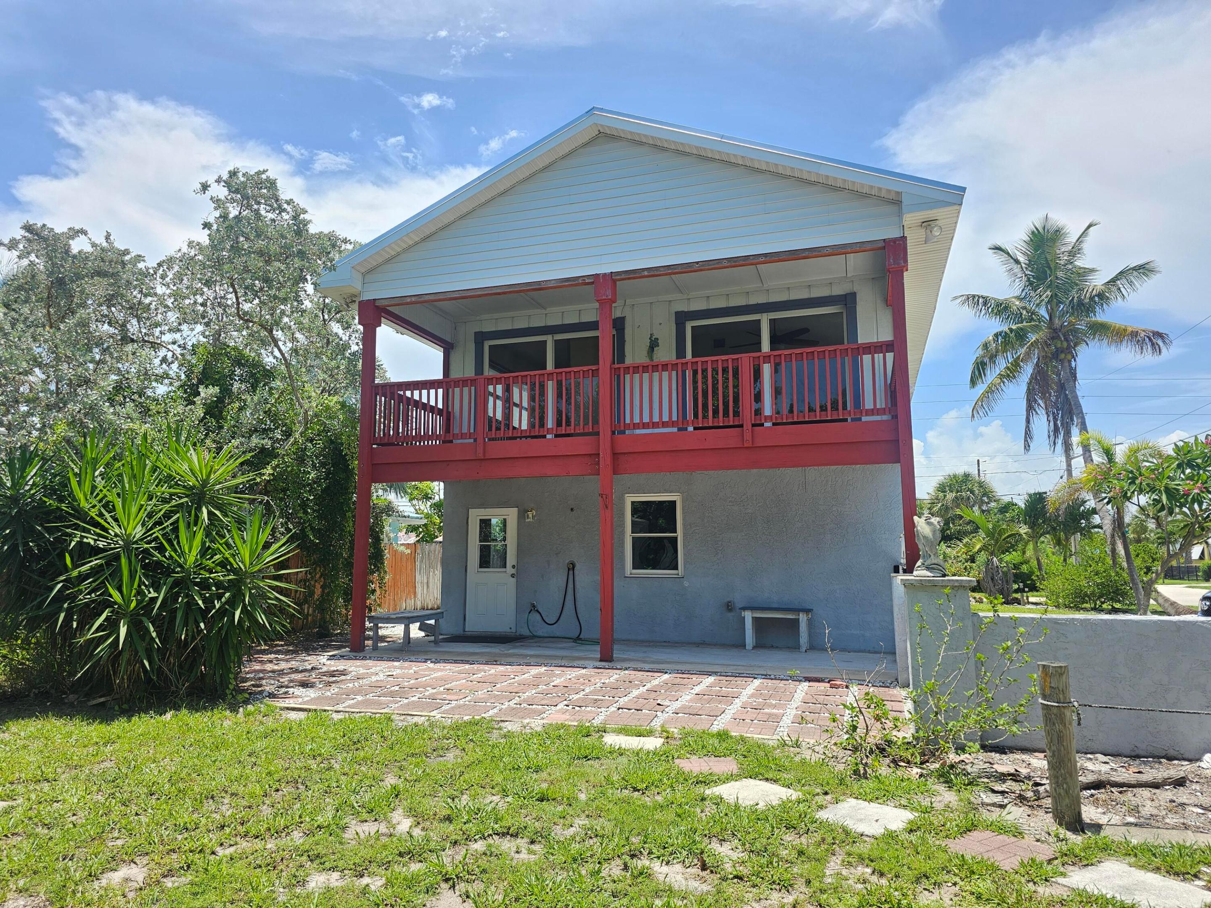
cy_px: 454
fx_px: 805
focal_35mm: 23
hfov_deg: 73.9
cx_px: 606
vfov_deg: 58.9
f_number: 1.7
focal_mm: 6.3
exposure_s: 1/296
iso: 10
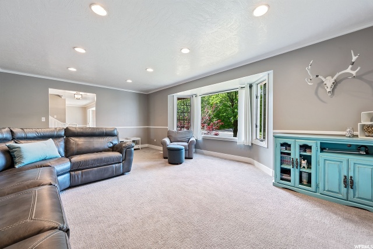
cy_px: 124
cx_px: 186
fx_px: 145
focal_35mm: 14
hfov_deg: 104.2
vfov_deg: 81.2
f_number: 8
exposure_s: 2.5
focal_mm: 14
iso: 100
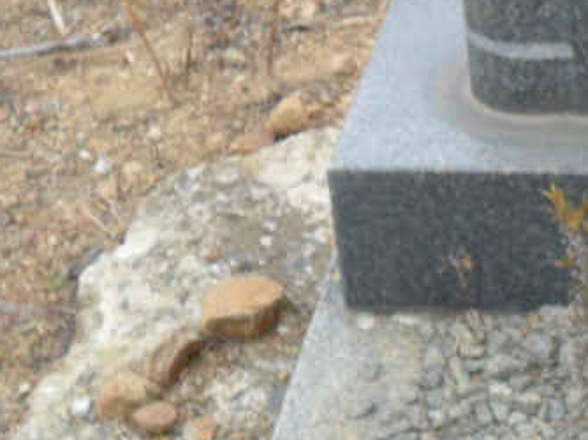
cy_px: -104
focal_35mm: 187
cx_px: 1047
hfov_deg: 10.0
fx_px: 3174
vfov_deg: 7.9
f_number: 5
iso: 100
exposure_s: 1/90
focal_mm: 9.3
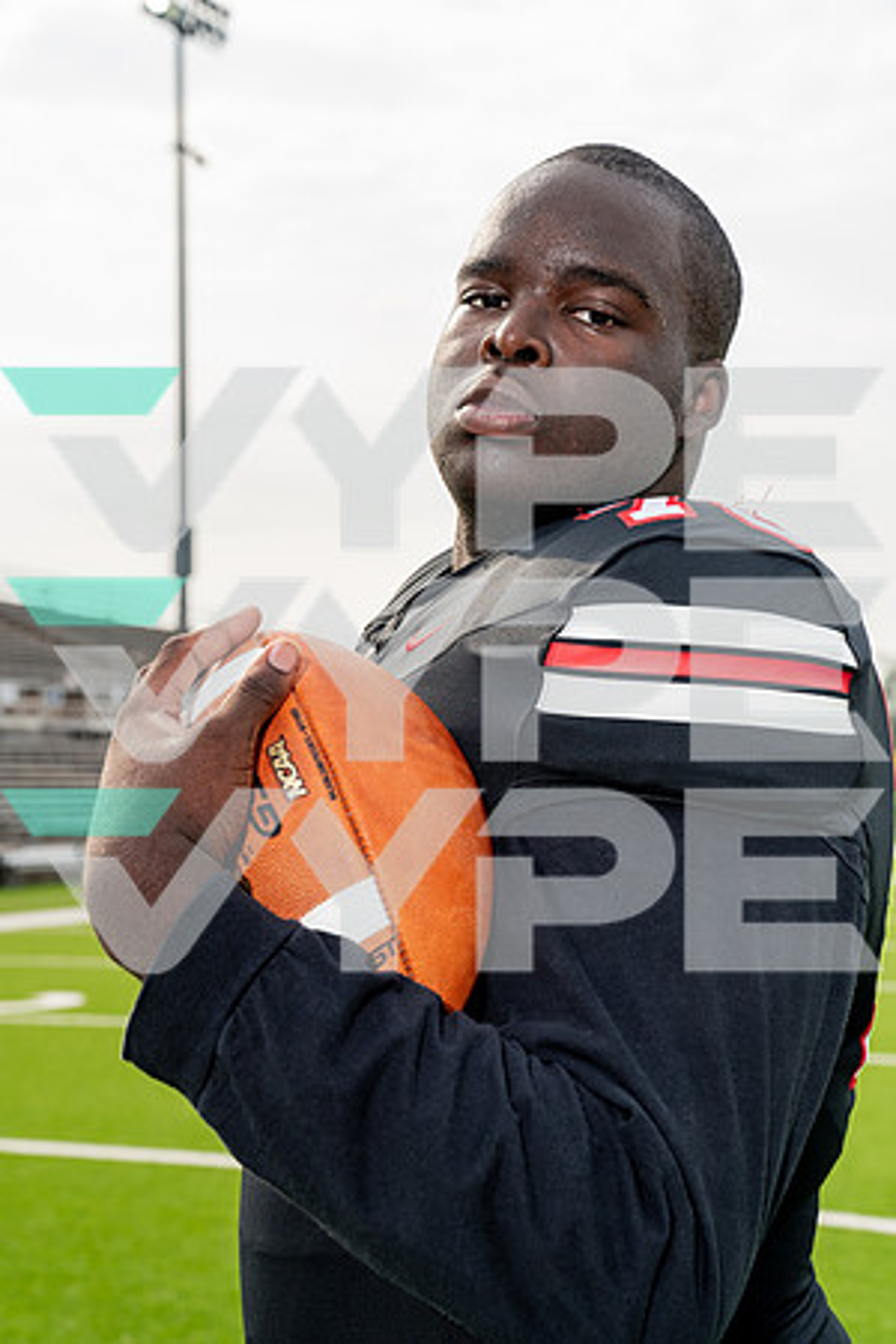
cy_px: 672
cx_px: 448
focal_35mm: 56
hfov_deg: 24.2
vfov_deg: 35.6
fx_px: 2091
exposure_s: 1/250
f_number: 6.3
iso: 100
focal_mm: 56
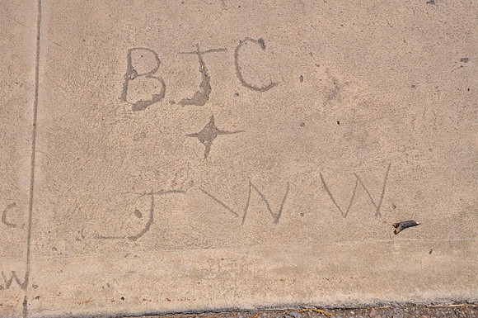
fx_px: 1034
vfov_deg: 17.4
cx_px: 239
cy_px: 159
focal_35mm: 78
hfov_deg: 26.0
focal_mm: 52
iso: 200
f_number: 10
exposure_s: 1/400
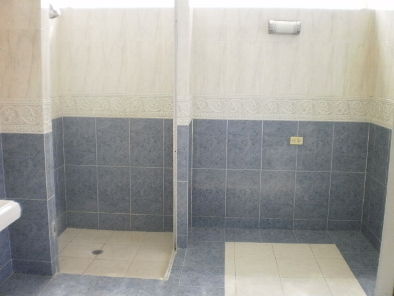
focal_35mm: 38
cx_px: 197
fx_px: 433
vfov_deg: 37.7
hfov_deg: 49.0
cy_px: 148
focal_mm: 6.3
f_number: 3.1
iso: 200
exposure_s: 1/100
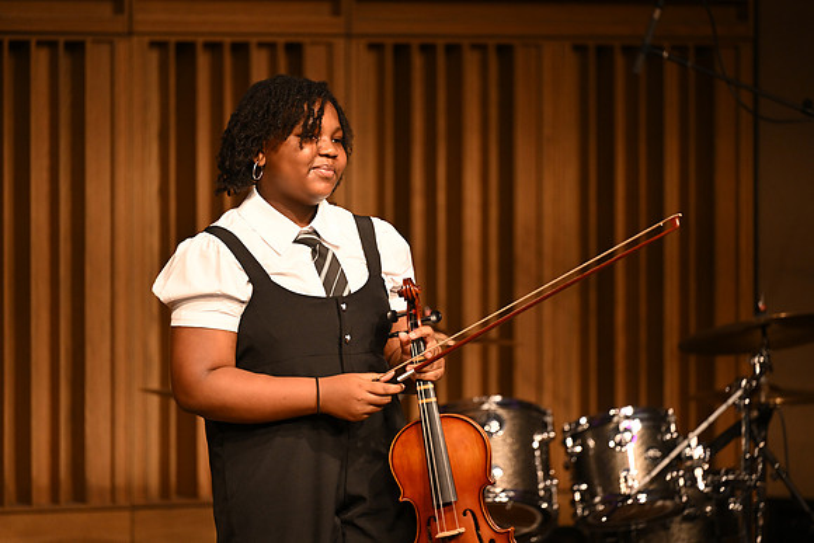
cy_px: 272
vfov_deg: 6.9
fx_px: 4523
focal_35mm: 200
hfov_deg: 10.3
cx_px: 407
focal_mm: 200
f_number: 2.8
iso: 1600
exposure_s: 1/250
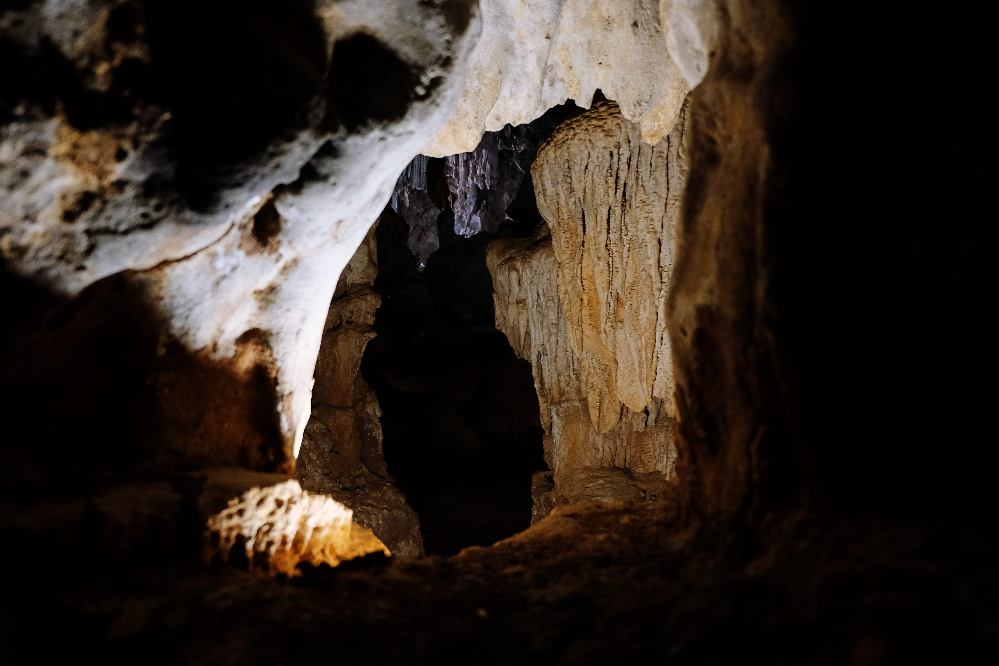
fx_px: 721
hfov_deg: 69.4
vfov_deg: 49.6
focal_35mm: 26
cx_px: 500
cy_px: 333
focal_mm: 17.5
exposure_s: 1/20
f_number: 3.6
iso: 1600
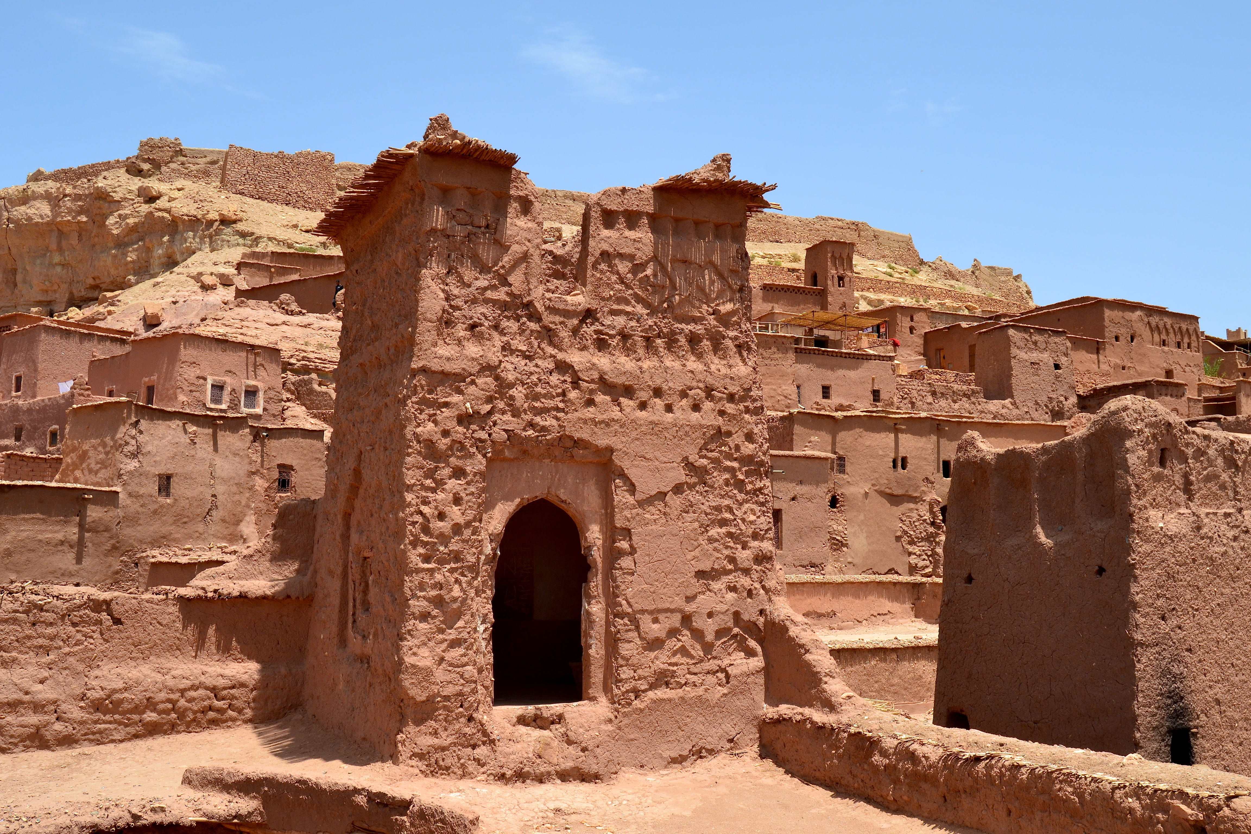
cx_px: 626
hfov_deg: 53.1
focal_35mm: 36
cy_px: 417
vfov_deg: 36.9
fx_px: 1251
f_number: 11
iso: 400
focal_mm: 24
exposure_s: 1/500
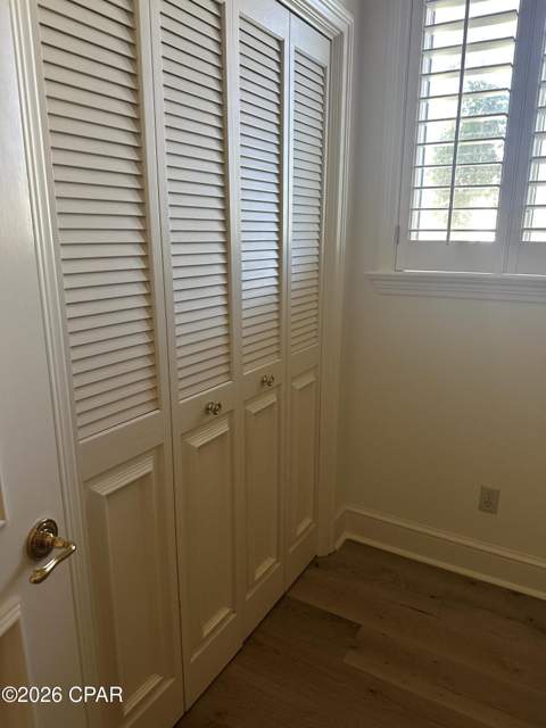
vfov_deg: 71.6
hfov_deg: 56.8
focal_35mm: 24
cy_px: 364
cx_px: 273
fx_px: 505
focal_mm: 6.86
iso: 200
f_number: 1.78
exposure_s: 1/60
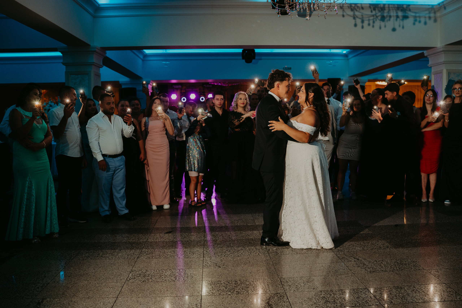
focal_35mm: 35
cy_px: 154
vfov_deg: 37.9
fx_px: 449
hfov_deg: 54.4
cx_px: 231
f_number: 2.2
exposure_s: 1/160
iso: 1000
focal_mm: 35
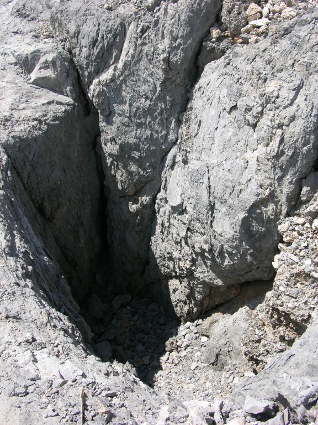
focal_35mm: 35
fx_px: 429
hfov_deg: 40.7
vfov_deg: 52.6
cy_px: 212
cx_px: 159
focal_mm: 8.9
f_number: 5
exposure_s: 1/173
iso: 50
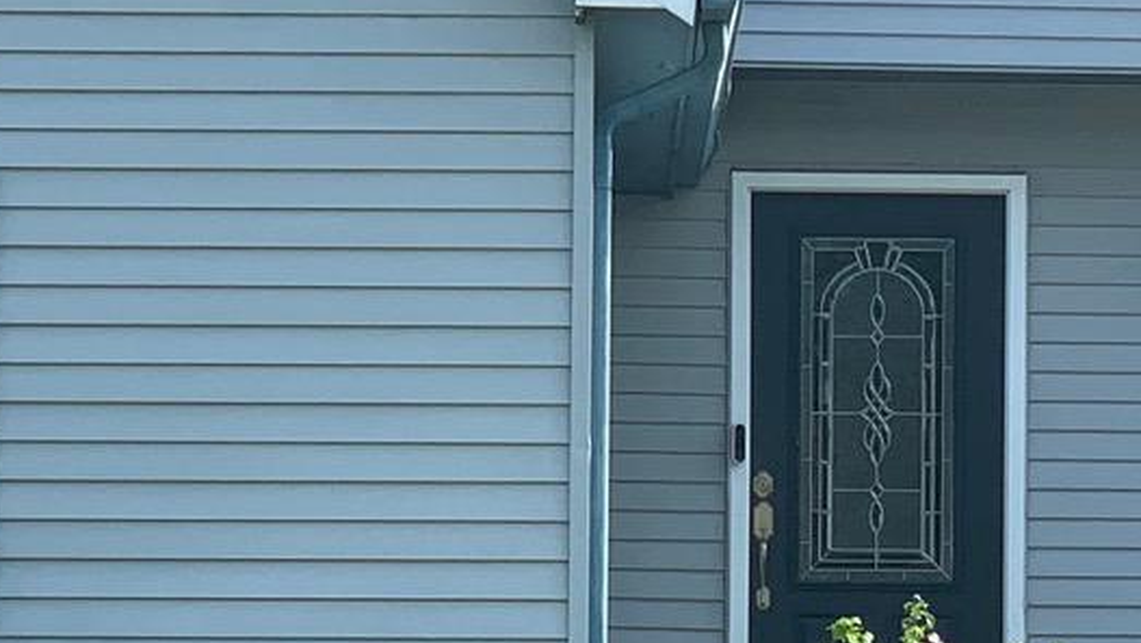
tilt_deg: +1.7
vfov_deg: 5.5
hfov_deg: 9.7
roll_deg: -2.8
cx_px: 1041
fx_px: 6659
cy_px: 563
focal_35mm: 220
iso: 16
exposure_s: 1/452
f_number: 2.4
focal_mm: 6
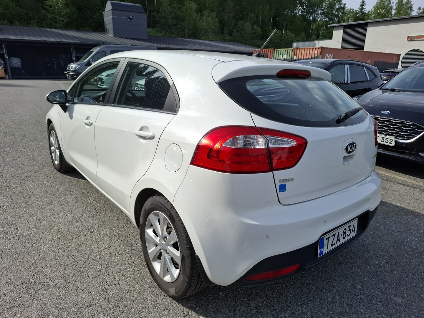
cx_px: 212
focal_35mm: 23
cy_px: 159
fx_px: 282
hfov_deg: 73.9
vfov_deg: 58.9
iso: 50
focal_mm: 5.54
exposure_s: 1/2410
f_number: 1.8
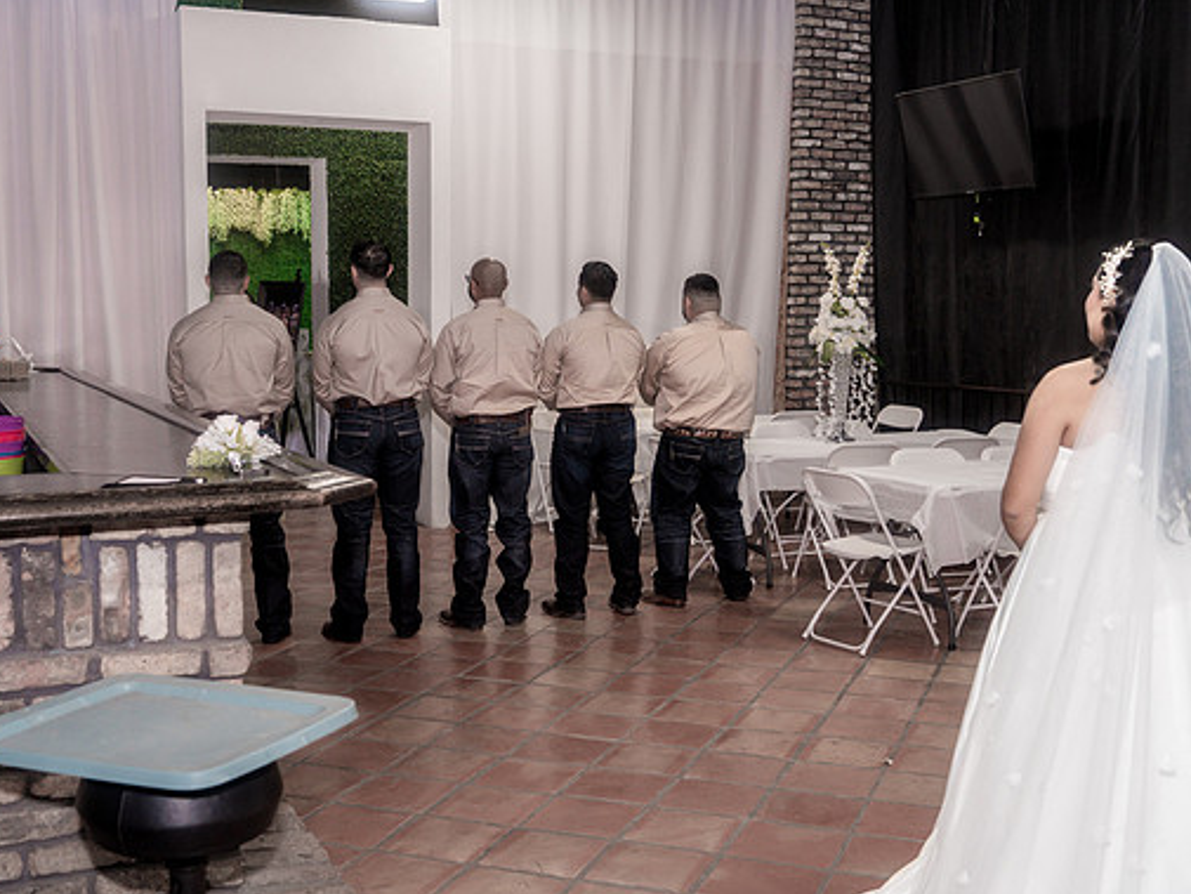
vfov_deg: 34.4
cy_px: 449
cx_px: 573
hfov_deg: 44.8
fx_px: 1445
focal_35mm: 42
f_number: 4
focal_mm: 38
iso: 2000
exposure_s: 1/250
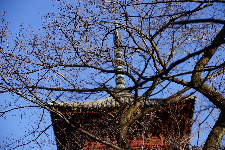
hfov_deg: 18.6
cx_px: 112
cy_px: 75
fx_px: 687
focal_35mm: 110
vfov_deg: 12.5
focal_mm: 110
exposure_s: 1/125
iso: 100
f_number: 6.3
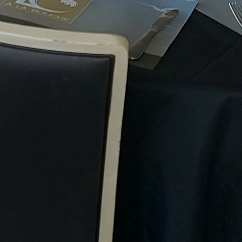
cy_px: -231
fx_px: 1084
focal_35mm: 137
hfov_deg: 12.0
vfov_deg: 11.5
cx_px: -146
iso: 32
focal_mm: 5.23
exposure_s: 1/50
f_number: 1.8
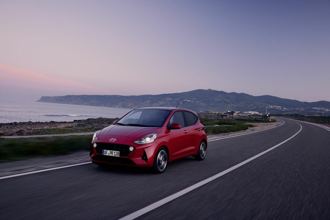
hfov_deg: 55.8
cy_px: 110
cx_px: 165
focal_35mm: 34
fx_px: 312
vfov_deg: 38.9
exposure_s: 1/50
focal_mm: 34
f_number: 6.3
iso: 800
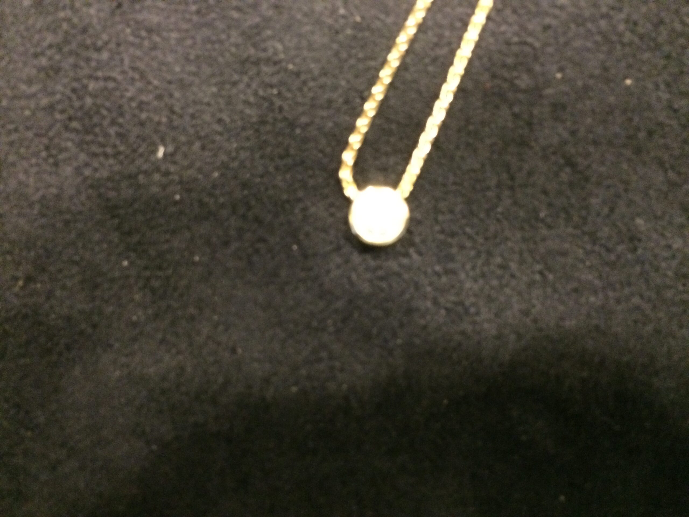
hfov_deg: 61.7
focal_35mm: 29
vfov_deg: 48.2
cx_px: 344
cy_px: 258
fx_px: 577
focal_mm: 4.15
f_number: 2.2
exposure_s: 1/15
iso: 400
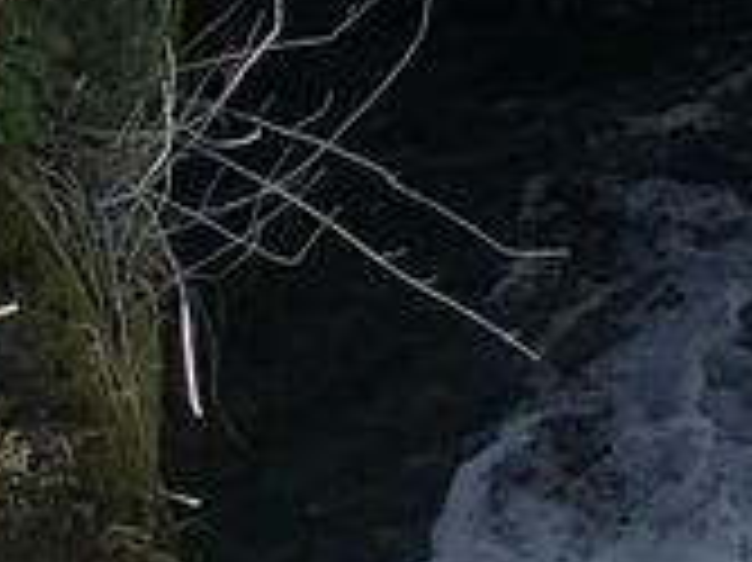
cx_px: 1554
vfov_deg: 4.3
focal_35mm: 268
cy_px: -2770
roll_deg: +0.5
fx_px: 5818
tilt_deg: +3.7
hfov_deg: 7.1
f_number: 1.8
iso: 20
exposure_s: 1/873
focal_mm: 4
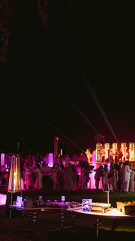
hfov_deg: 22.6
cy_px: 120
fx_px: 338
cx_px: 73
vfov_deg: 39.2
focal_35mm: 53
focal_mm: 50
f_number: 2.8
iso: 2000
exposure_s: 1/60
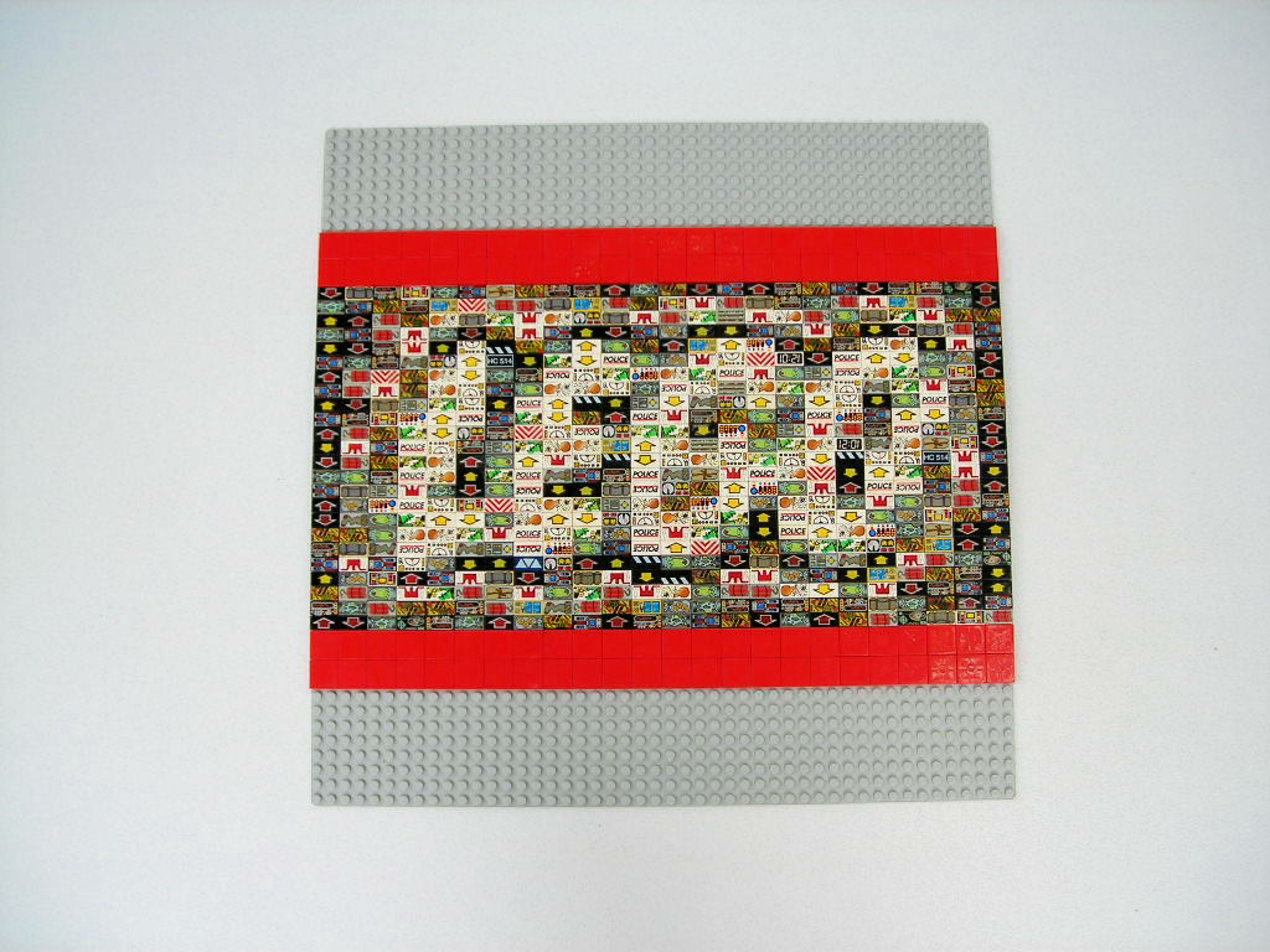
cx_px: 635
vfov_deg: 37.7
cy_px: 476
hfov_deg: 49.0
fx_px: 1394
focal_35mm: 38
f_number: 3.2
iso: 50
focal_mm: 6.3
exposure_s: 1/123
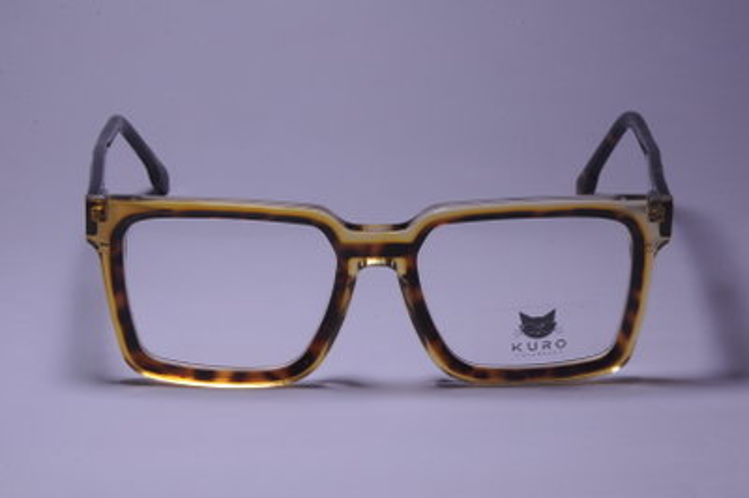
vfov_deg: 9.9
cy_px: 249
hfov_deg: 14.9
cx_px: 374
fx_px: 2869
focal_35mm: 138
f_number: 22
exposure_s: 1/20
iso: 200
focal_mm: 92
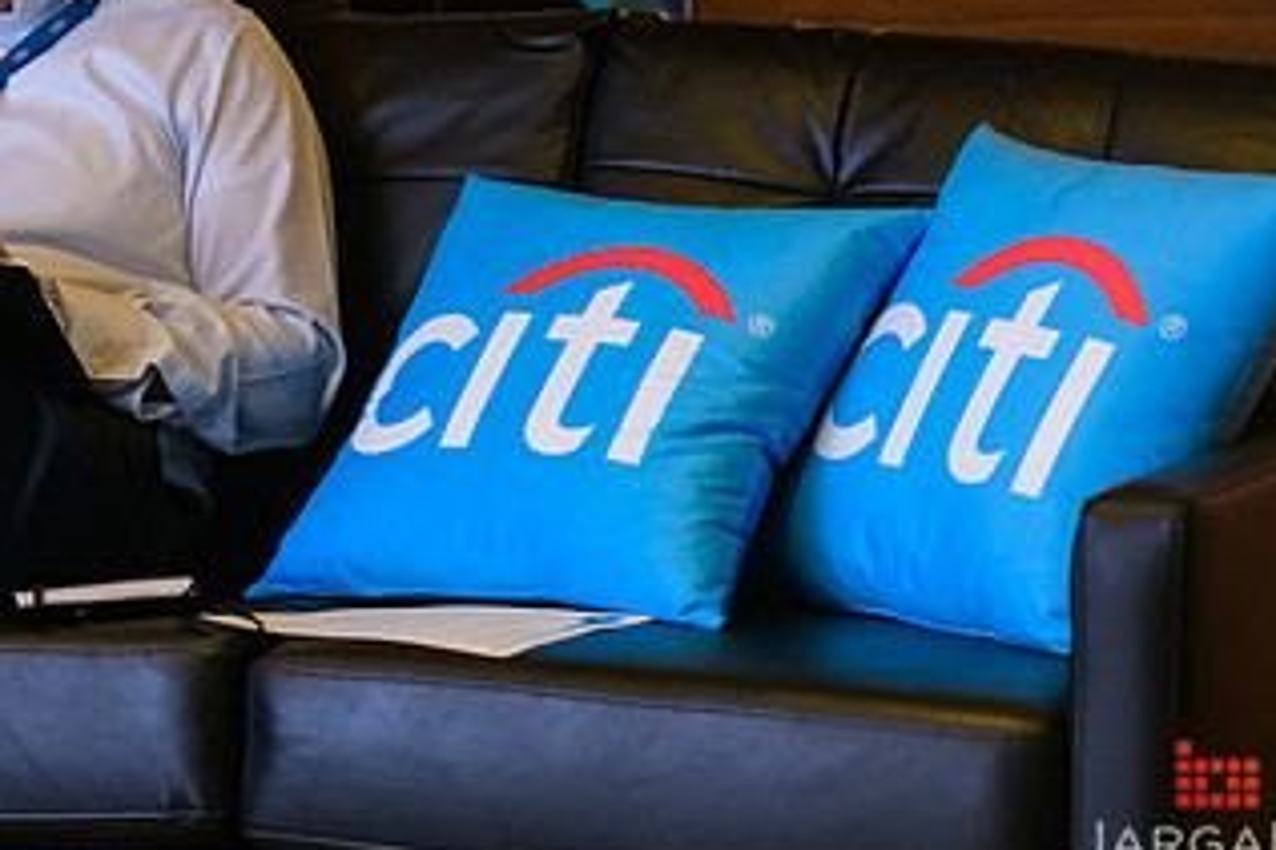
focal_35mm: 284
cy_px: 171
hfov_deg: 7.2
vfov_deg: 4.8
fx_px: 10061
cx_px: 294
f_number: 3.2
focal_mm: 155
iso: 1600
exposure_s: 1/100
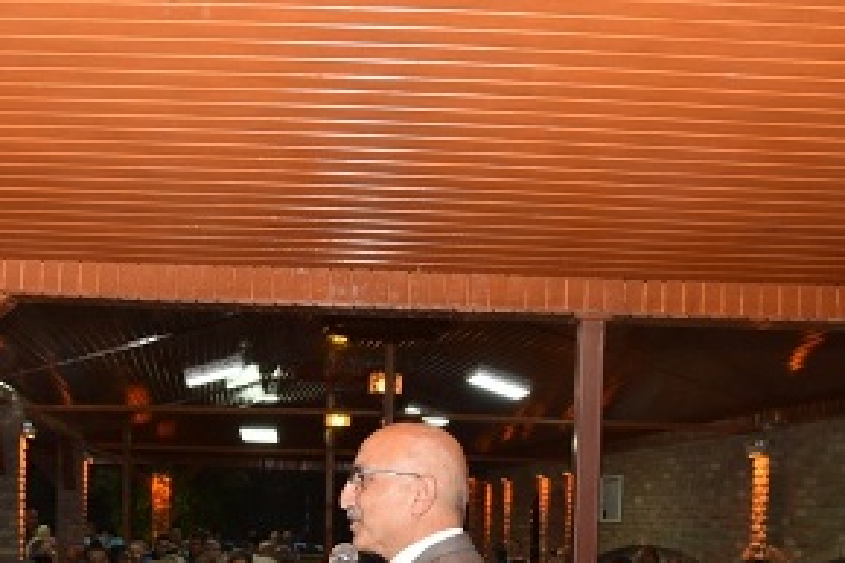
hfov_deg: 37.3
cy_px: 576
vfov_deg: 24.2
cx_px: 303
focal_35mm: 53
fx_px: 1243
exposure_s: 1/125
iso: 640
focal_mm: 24
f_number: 4
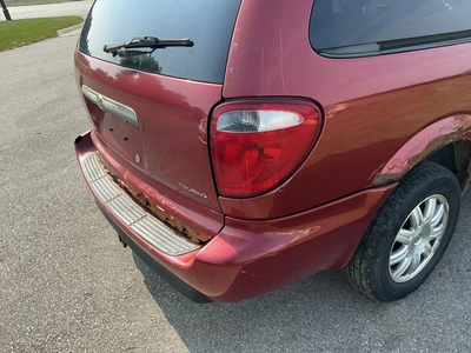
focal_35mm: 28
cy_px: 176
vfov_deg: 49.7
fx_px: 381
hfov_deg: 63.4
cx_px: 236
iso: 25
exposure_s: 1/580
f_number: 1.8
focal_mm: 3
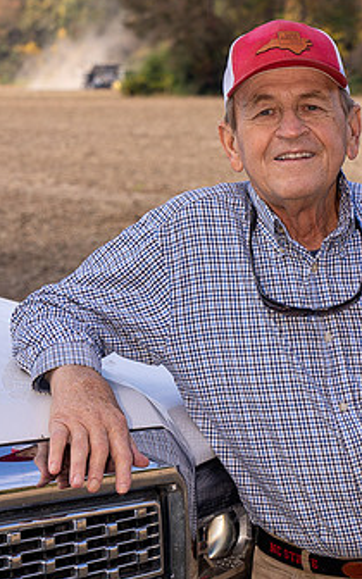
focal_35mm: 138
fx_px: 2178
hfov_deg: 9.5
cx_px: 226
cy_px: 241
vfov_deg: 15.1
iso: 250
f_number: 9
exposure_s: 1/250
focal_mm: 101
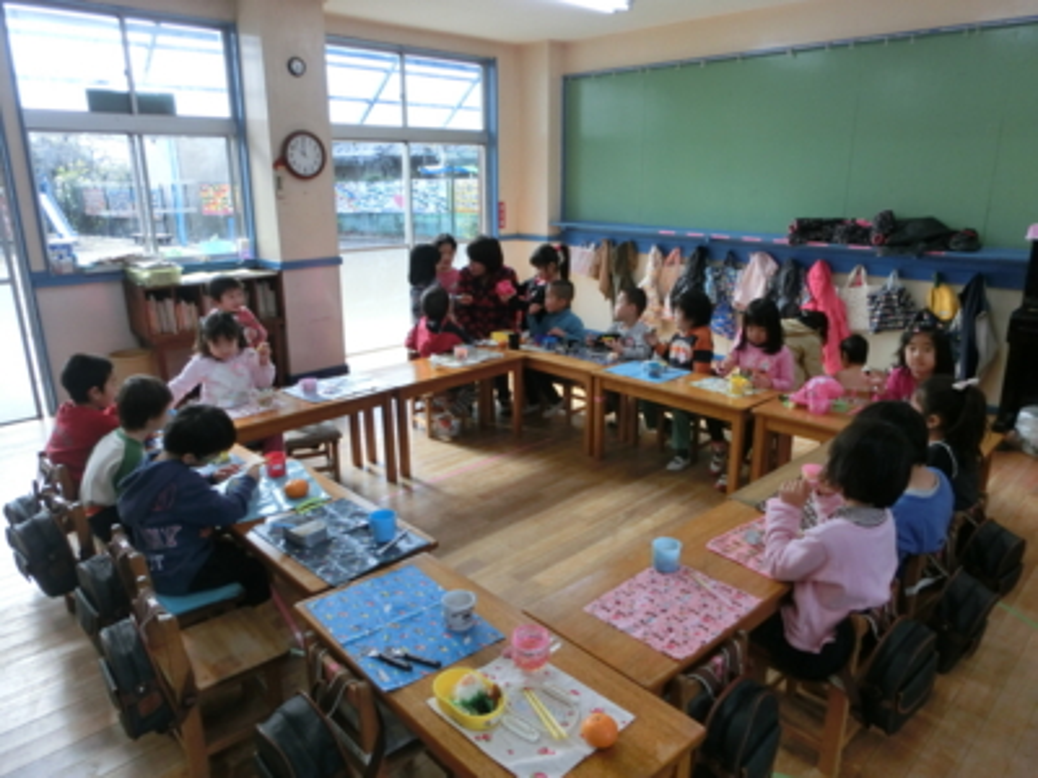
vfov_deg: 56.8
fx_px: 720
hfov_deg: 71.6
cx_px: 519
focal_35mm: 24
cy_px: 389
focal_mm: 4.24
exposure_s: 1/250
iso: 160
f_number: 3
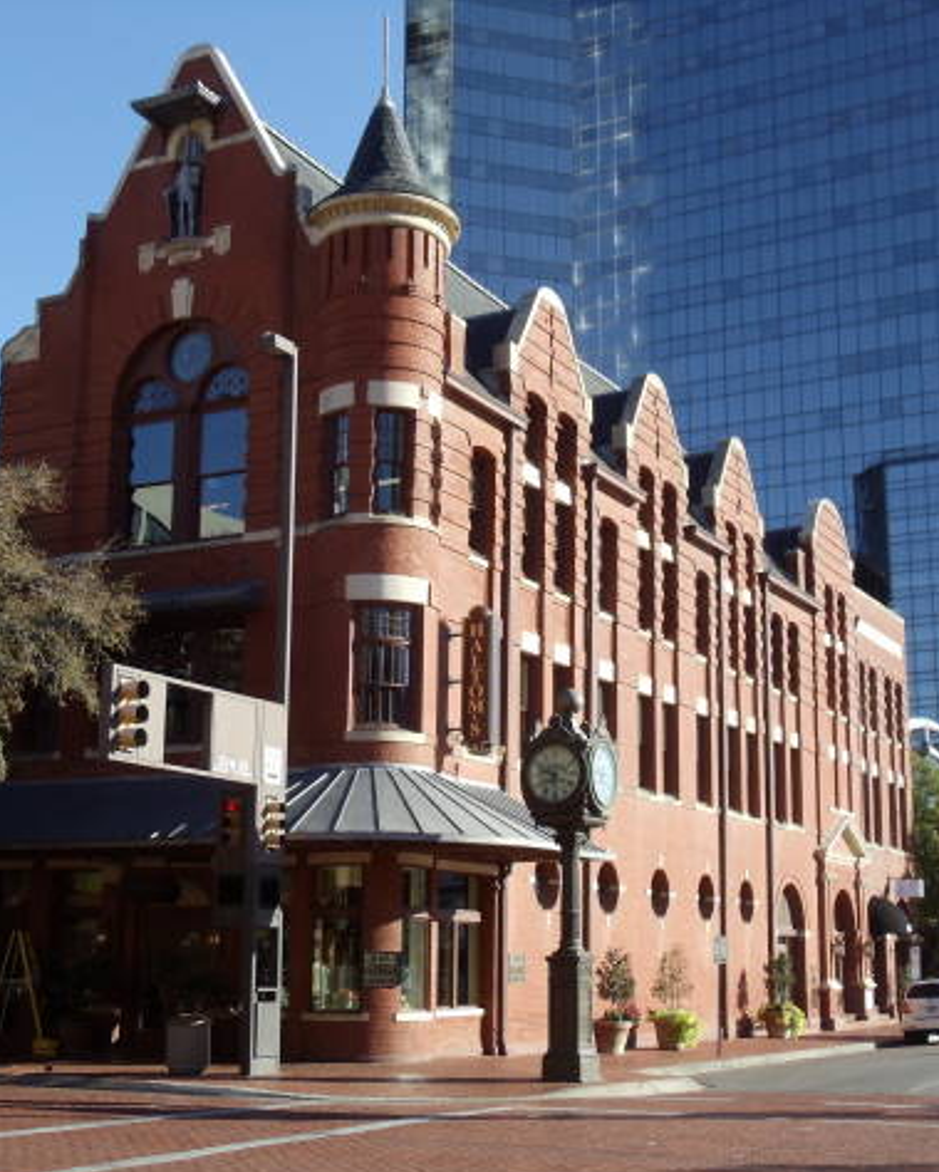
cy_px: 592
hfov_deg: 23.2
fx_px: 2291
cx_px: 429
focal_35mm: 66
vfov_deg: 28.7
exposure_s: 1/500
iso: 100
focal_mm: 6.81
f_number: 3.7
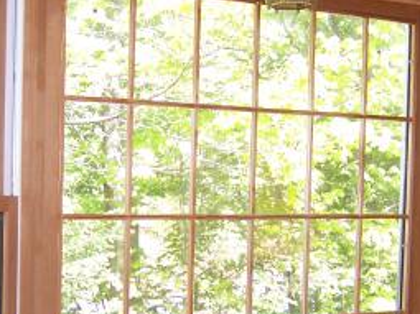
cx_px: 209
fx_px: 994
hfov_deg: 23.8
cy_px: 224
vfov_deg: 17.9
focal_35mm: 82
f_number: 2.8
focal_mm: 5.6
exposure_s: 1/60
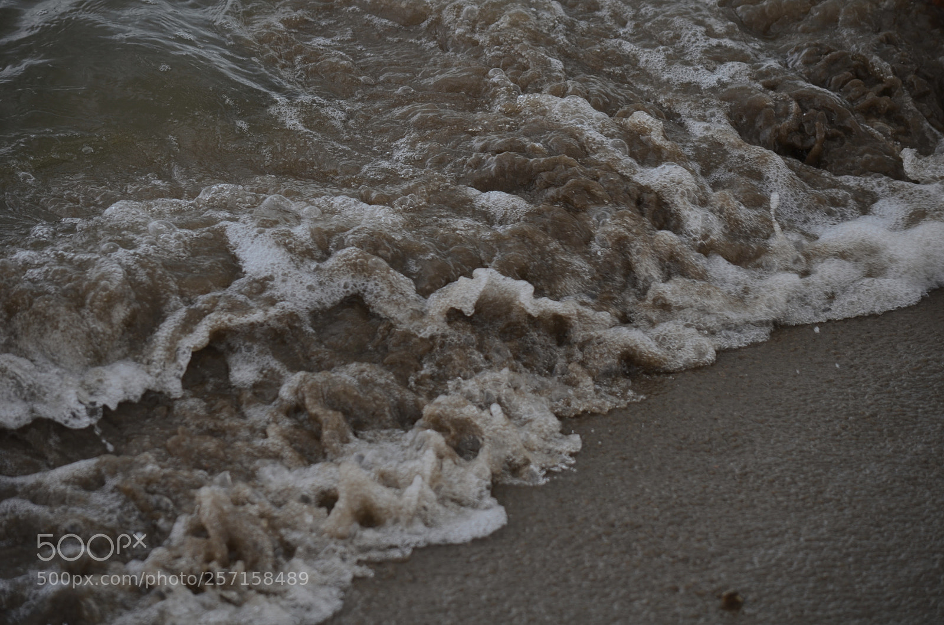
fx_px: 5494
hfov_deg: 9.8
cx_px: 472
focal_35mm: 210
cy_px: 312
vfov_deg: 6.5
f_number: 5.6
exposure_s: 1/750
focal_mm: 140
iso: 100
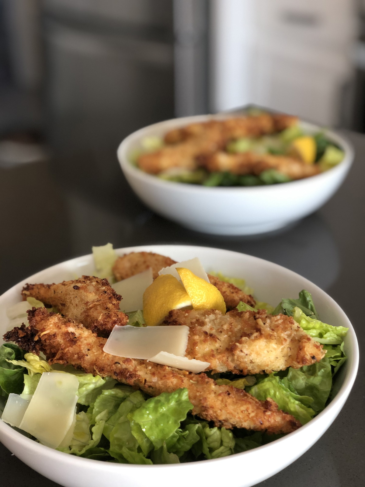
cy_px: 244
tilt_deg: -26.2
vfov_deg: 36.8
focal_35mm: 52
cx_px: 182
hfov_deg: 28.0
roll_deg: +1.6
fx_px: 731
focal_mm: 6
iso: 125
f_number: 2.4
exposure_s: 1/40
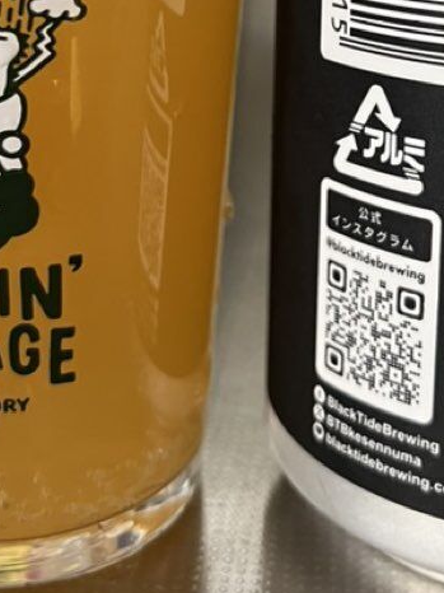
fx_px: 1147
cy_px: 9
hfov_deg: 21.9
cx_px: 253
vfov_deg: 27.4
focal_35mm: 67
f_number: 1.6
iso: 320
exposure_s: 1/60
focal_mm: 5.1
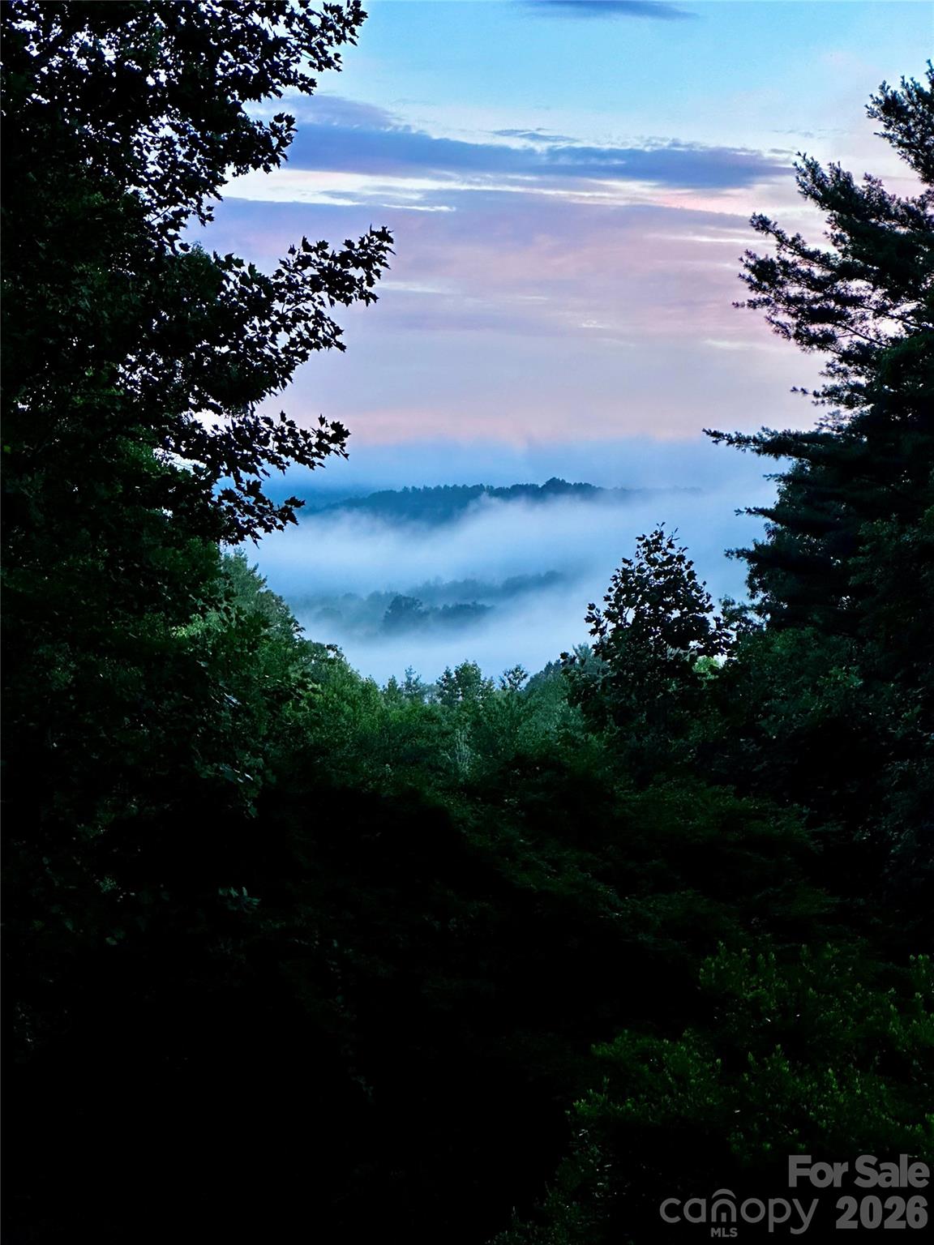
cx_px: 467
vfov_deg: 25.3
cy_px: 622
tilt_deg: -1.6
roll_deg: -2.0
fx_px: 2770
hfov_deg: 19.1
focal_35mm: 77
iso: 640
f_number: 2.8
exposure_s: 1/41
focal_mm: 9
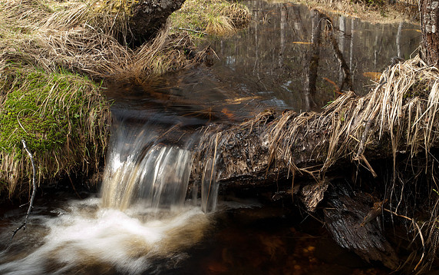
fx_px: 694
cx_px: 217
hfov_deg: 35.1
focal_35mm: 58
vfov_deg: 22.4
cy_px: 143
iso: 100
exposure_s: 1/5
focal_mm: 27
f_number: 11
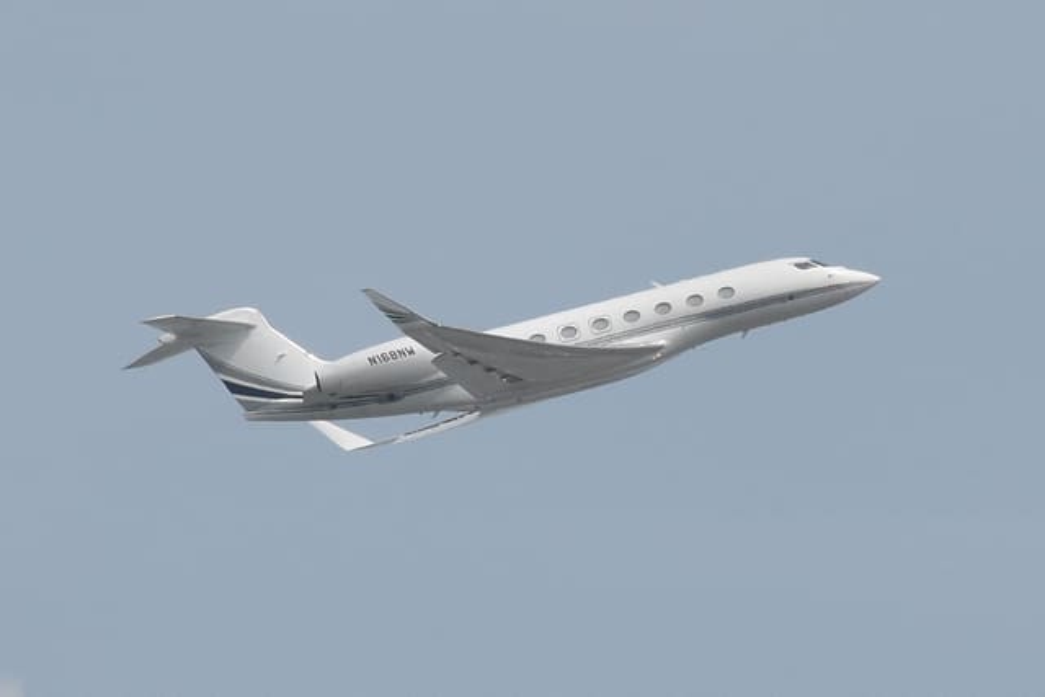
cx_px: 522
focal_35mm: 210
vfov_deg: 6.5
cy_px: 348
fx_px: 6097
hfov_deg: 9.8
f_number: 8
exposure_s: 1/1000
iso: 250
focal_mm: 140
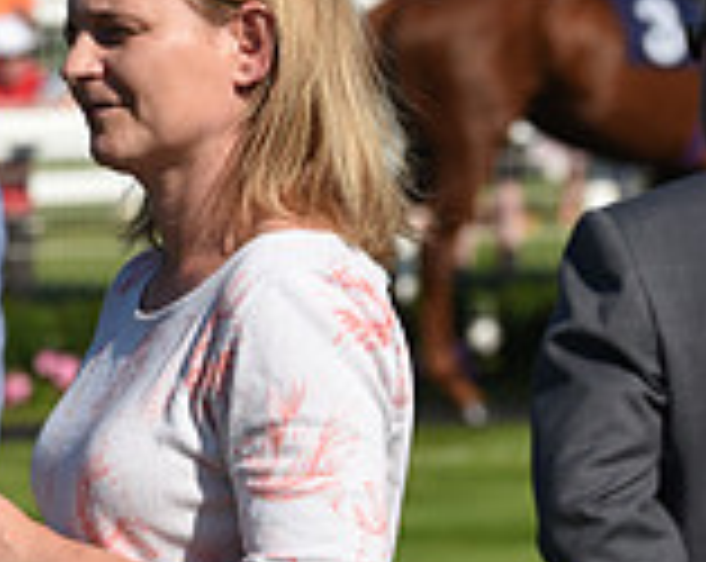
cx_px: -594
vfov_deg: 4.0
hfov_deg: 4.9
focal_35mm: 389
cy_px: 236
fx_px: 8113
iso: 400
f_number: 6.3
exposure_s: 1/2500
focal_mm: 112
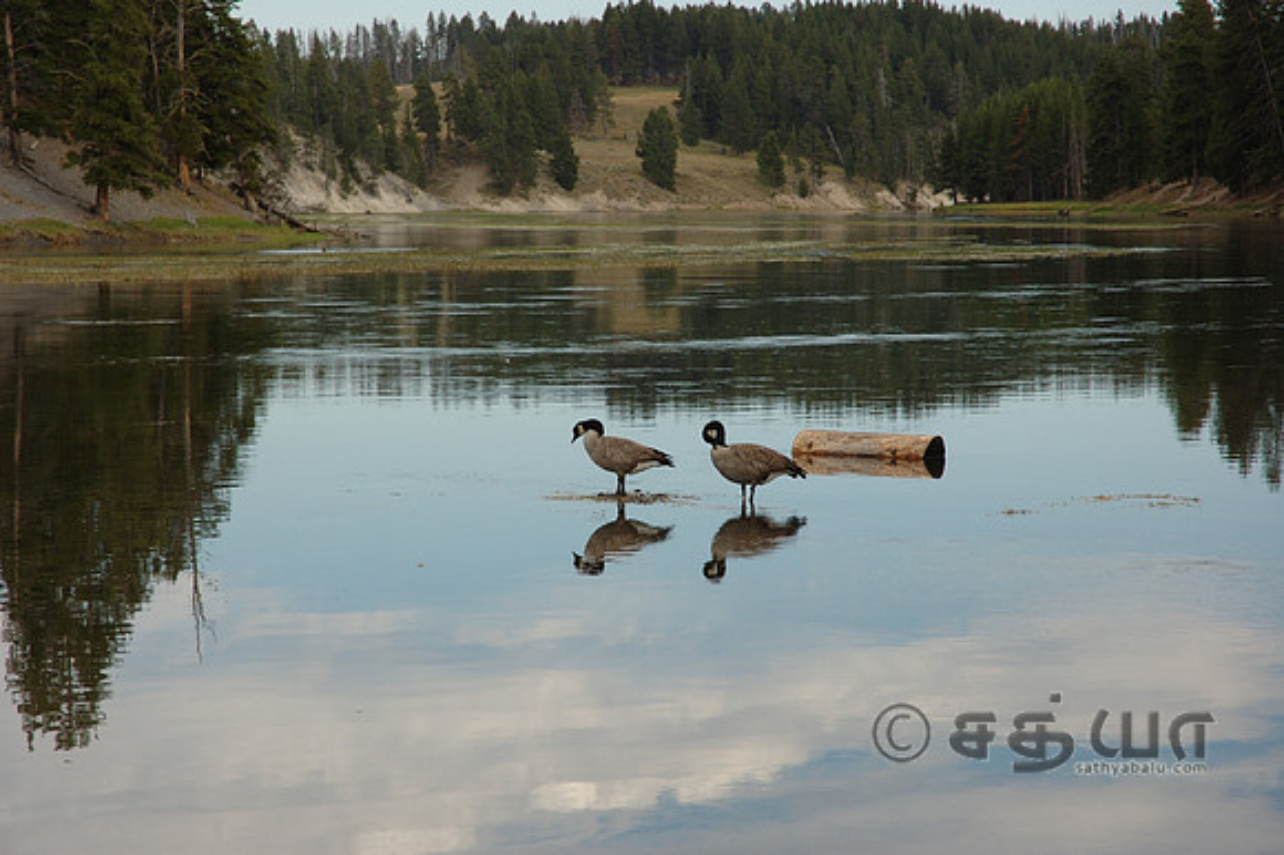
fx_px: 3743
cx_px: 642
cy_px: 428
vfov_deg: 13.0
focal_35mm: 105
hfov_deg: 19.5
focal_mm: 70
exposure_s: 1/200
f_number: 7.1
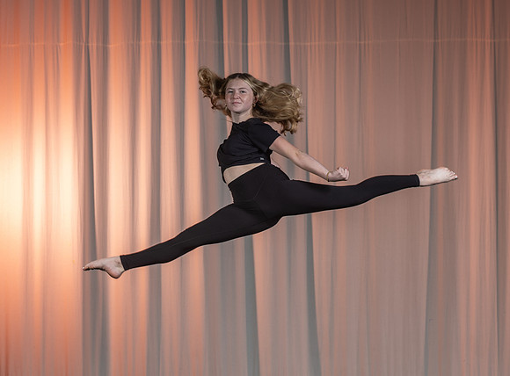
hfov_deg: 14.5
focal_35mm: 136
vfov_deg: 10.8
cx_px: 156
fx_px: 1998
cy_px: 252
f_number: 5
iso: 125
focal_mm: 70
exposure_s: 1/160
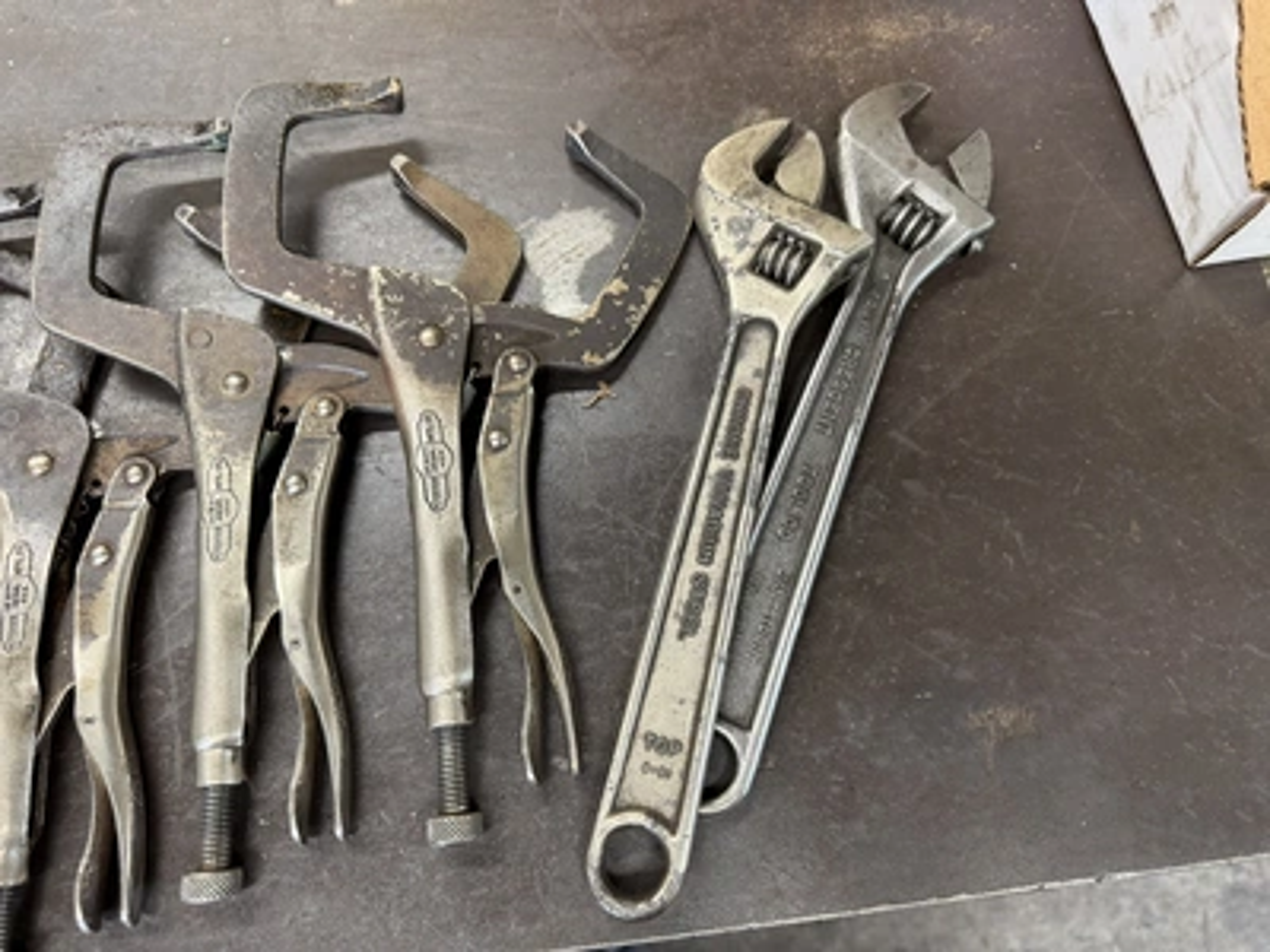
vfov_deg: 56.8
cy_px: 476
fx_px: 881
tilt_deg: -69.2
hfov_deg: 71.6
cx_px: 635
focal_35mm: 24
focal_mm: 6.76
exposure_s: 1/60
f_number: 1.78
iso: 200
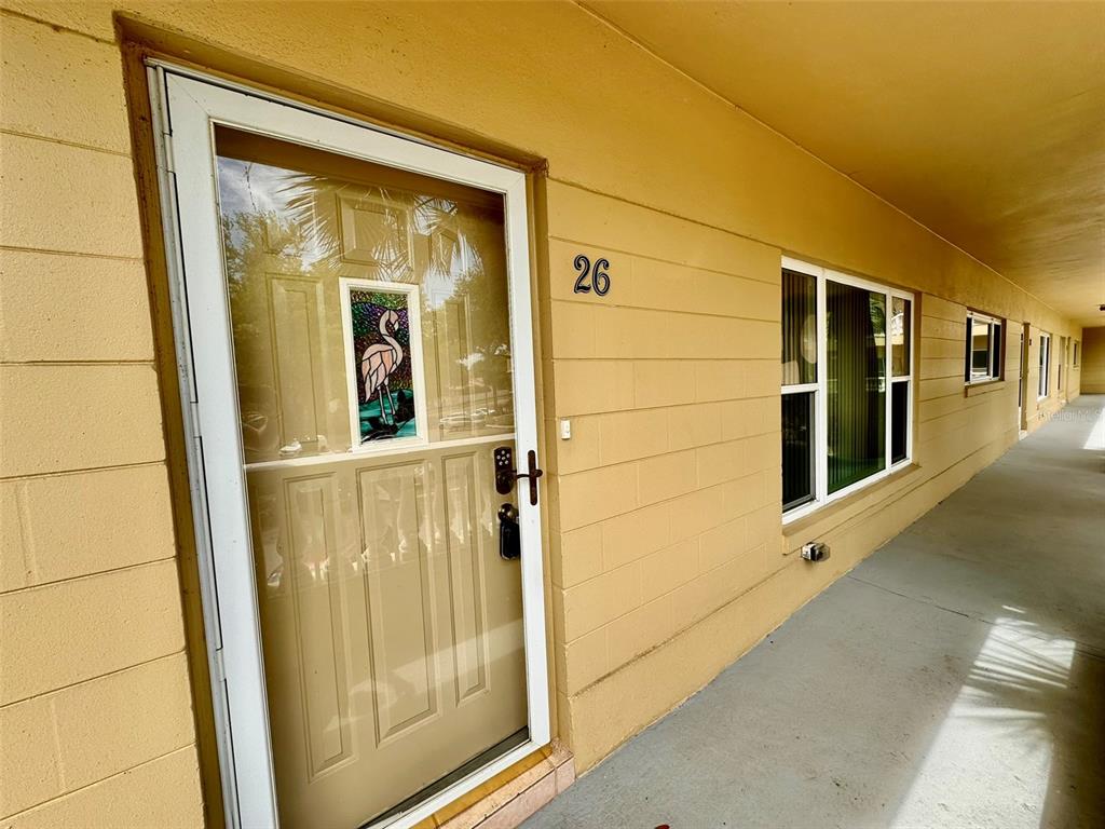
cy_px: 414
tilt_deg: -4.3
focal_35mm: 14
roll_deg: +2.4
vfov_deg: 85.7
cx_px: 552
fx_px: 447
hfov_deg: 102.1
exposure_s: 1/636
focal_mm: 2.22
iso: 40
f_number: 2.2
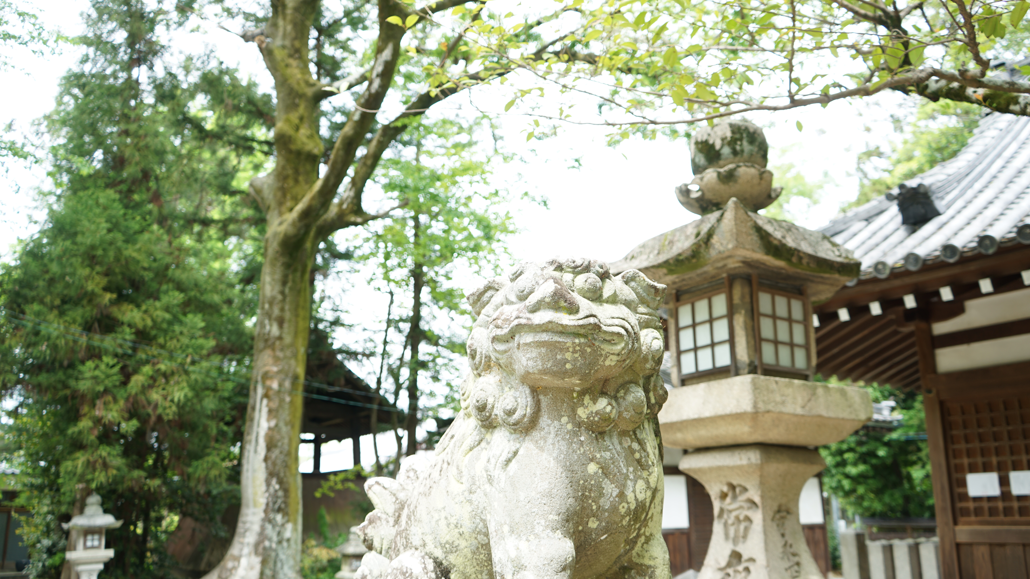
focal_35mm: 30
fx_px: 819
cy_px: 320
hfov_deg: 64.3
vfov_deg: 38.9
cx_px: 527
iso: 100
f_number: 4
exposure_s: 1/80
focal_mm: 28
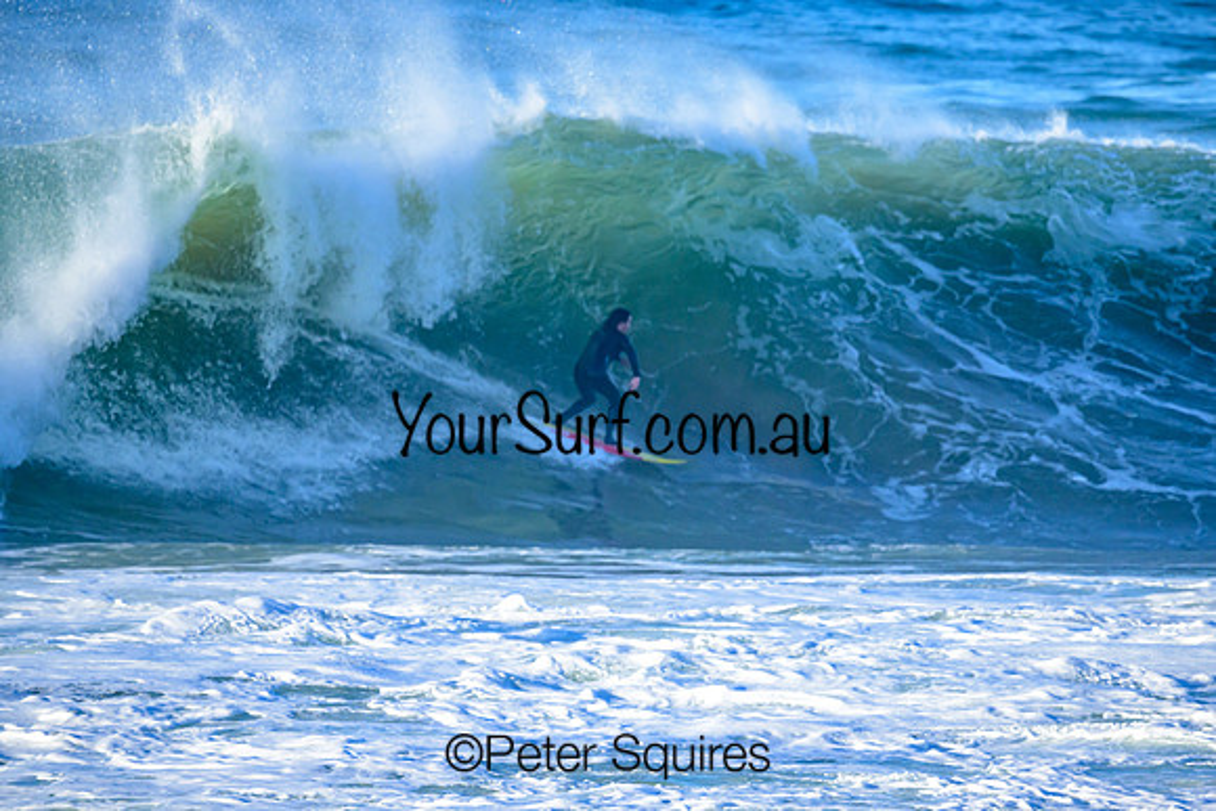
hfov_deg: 2.6
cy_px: 406
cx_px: 608
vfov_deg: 1.7
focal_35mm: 800
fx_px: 27027
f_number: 8
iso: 1100
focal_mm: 800
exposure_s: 1/2000
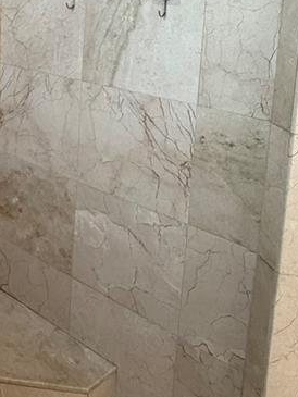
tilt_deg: -7.8
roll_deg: +0.0
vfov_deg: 38.1
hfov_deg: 24.9
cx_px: -138
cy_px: 30
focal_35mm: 46
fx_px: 528
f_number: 2.2
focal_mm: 2.22
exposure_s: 1/120
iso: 250
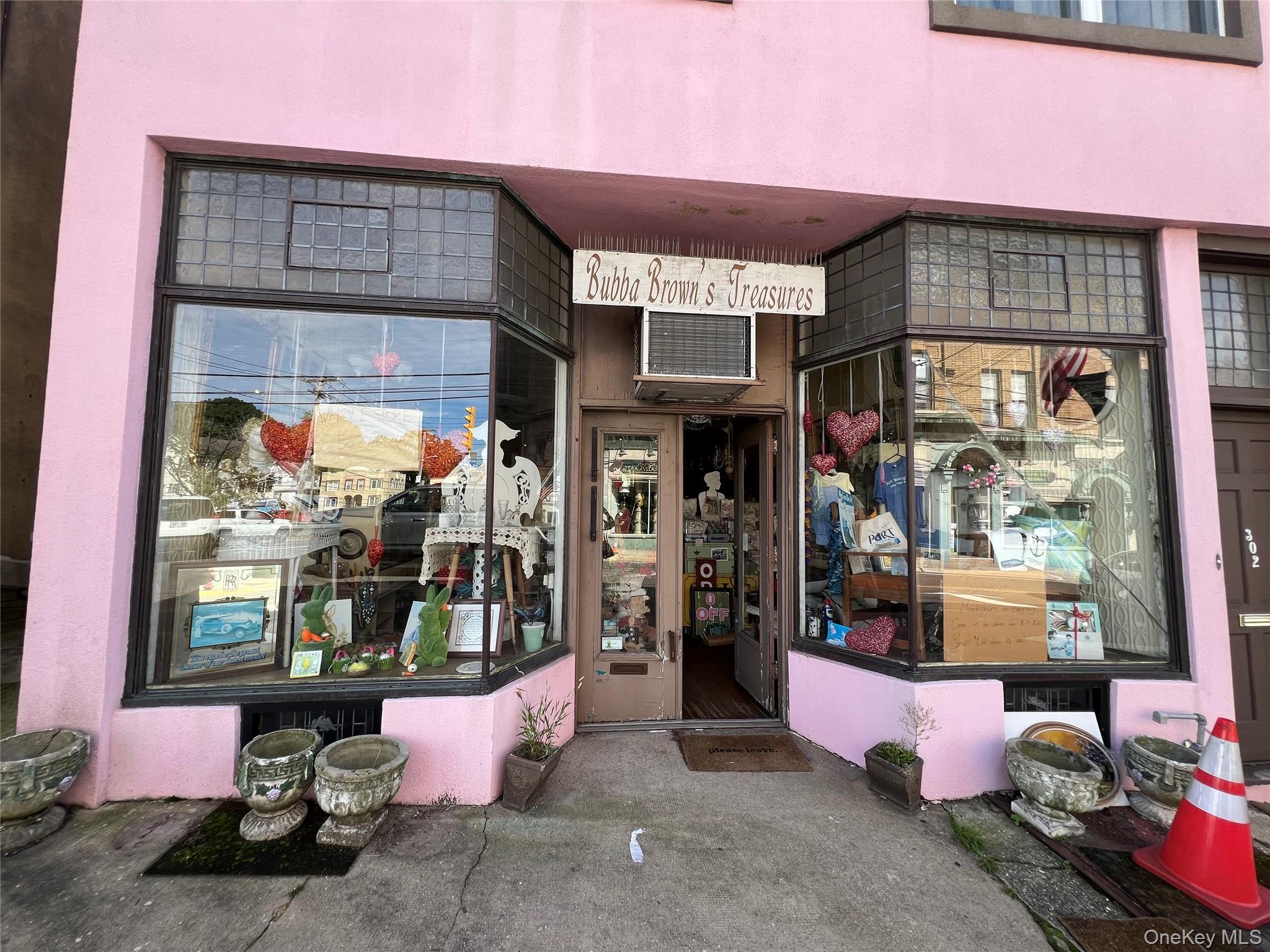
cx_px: 635
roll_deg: -0.8
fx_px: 477
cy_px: 476
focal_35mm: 13
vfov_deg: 89.9
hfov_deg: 106.2
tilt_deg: +3.6
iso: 32
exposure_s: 1/195
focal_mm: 1.57
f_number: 1.8
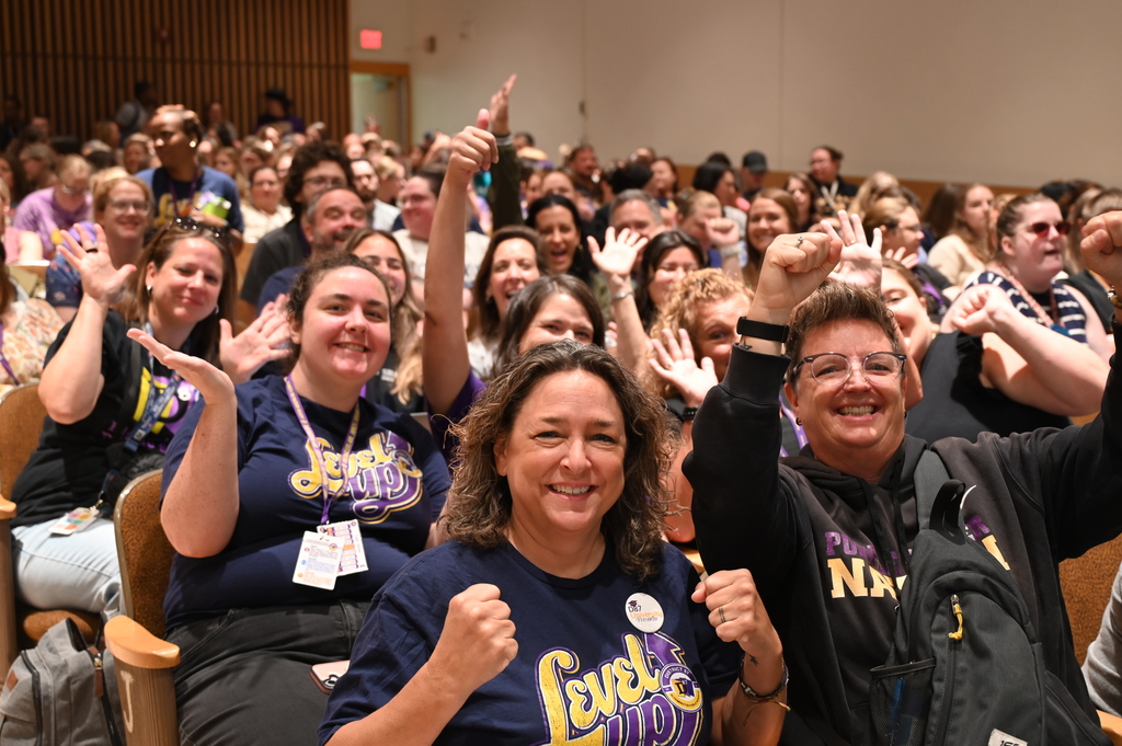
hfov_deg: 46.4
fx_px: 1308
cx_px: 561
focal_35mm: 42
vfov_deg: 31.8
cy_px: 373
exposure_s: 1/20
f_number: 4
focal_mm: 42
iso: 800
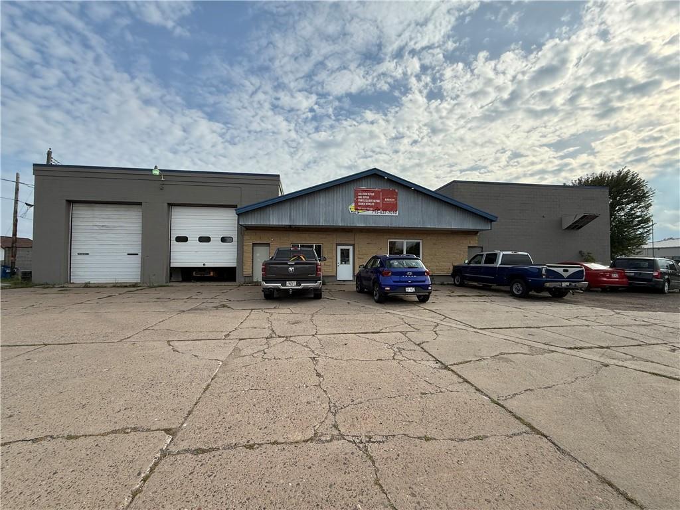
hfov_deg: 102.1
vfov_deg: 85.7
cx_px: 340
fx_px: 275
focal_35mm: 14
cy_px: 255
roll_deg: +0.1
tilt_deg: +2.3
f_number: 2.2
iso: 80
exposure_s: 1/2237
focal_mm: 2.22
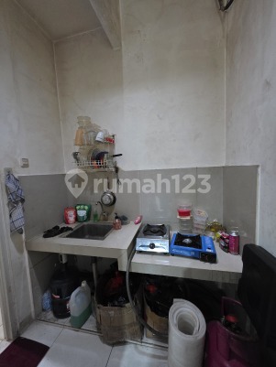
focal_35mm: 13
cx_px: 138
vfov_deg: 106.2
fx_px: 138
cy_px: 184
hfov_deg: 89.9
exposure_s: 1/50
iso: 1000
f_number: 1.9
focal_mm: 2.2
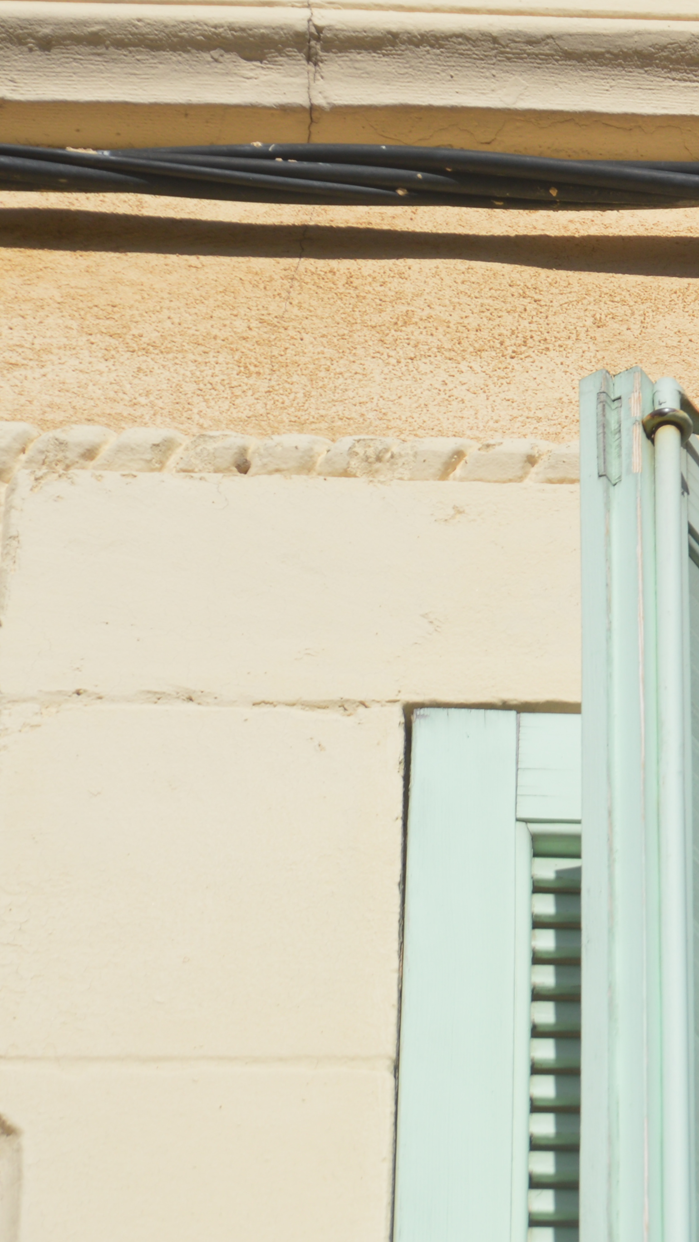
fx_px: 11934
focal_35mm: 362
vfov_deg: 6.0
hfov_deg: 3.3
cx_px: 1318
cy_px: 420
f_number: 9
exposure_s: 1/320
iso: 100
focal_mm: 105
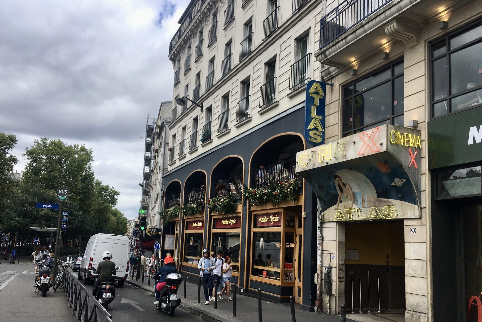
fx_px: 415
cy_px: 186
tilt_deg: +8.5
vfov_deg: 42.2
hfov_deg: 60.3
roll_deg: -3.4
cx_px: 243
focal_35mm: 31
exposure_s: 1/1425
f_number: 2.2
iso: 25
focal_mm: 4.15
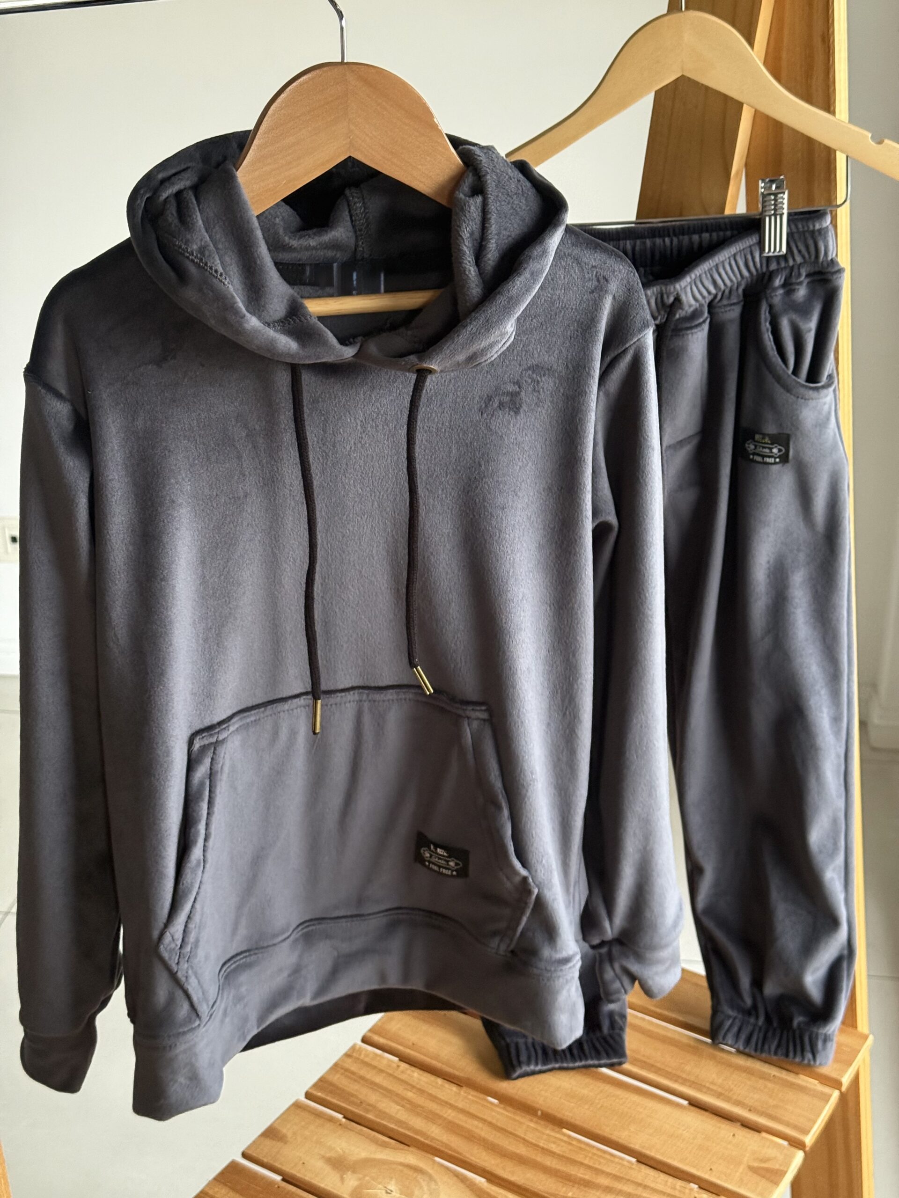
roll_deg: +0.0
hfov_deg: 30.3
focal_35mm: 48
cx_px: 450
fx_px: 1662
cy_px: 599
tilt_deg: -23.6
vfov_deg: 39.7
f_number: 1.78
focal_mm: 6.76
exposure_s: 1/42
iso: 250
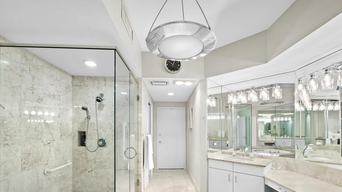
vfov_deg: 65.4
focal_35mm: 16
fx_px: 145
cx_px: 175
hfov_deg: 99.4
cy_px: 127
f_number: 11
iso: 400
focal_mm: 7
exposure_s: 1/4
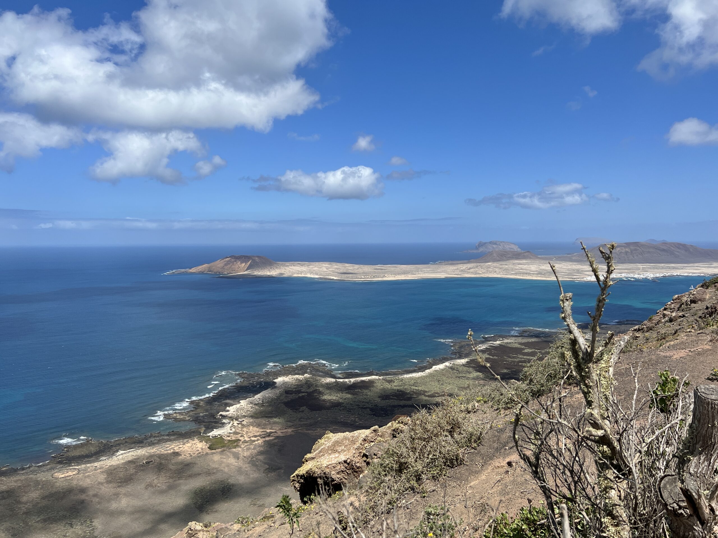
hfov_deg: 67.3
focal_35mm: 26
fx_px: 539
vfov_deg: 53.1
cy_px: 269
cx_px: 359
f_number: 1.5
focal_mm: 5.7
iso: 50
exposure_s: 1/6211
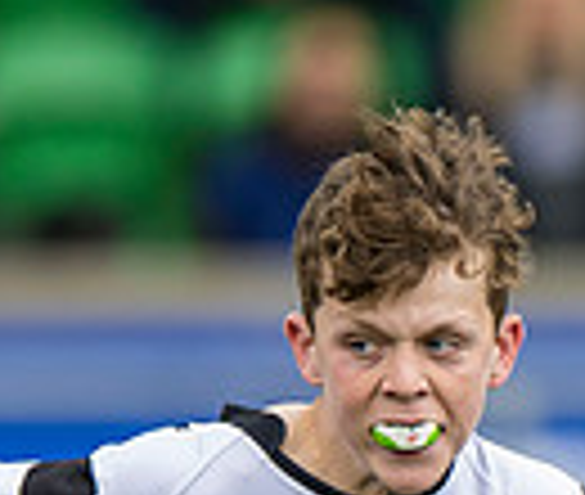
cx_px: 556
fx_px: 41584
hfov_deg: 0.8
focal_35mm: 2348
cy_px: 1052
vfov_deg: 0.7
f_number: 4
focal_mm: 400
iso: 500
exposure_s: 1/1250
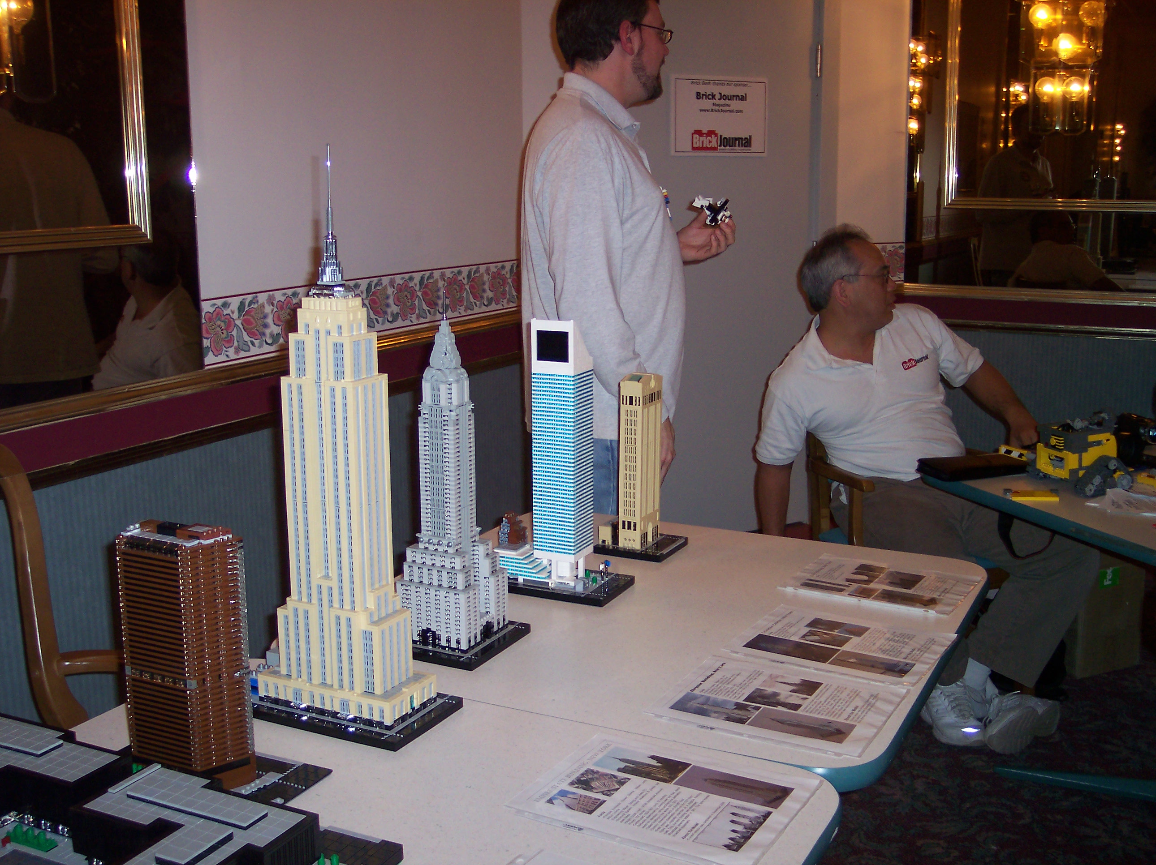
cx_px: 578
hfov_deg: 49.0
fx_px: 1268
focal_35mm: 38
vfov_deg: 37.7
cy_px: 432
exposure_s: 1/30
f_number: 2.8
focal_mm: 8
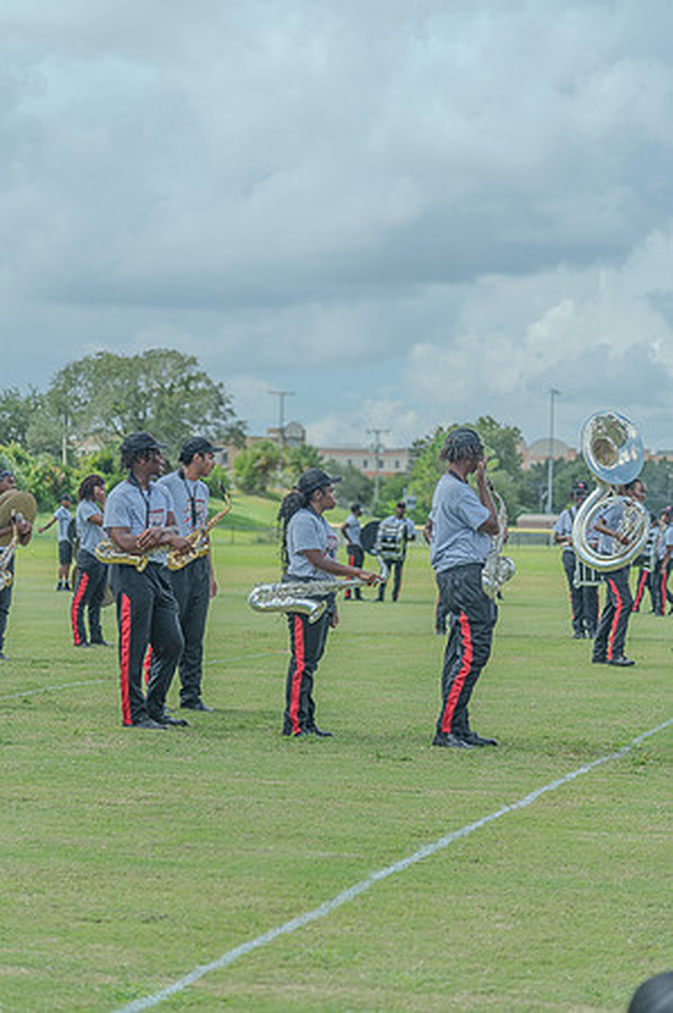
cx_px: 336
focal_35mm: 98
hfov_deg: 13.9
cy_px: 506
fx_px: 2754
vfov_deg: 20.8
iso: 100
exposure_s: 1/320
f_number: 4
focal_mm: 98
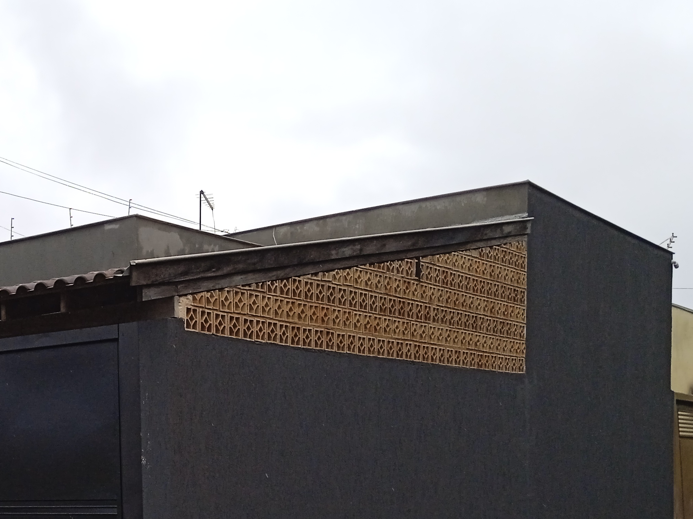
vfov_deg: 24.2
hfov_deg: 31.9
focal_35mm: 58
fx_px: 1161
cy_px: 507
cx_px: 93
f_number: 2.2
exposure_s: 1/847
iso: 111
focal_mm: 3.43
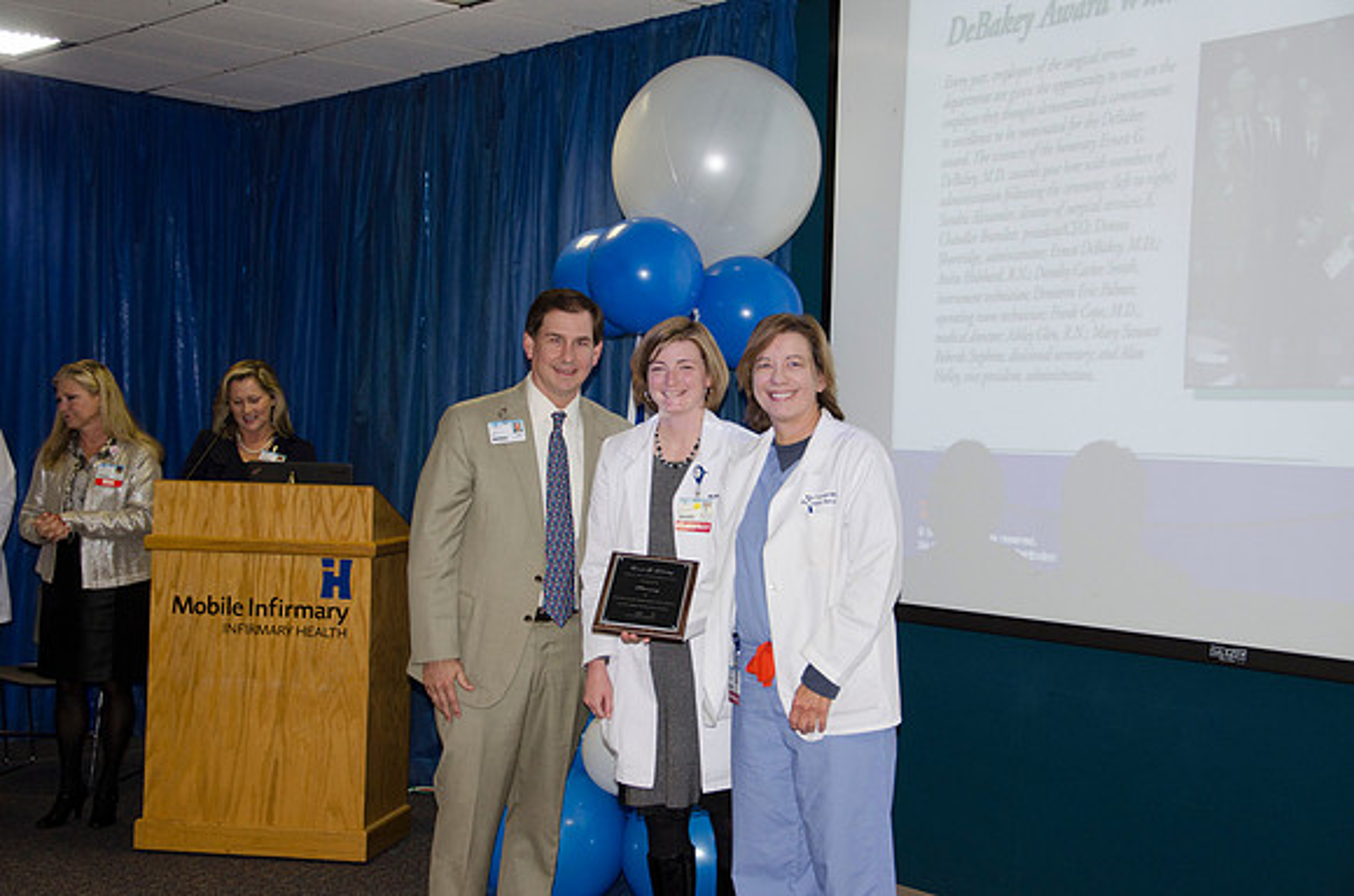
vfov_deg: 25.6
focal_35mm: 52
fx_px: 1970
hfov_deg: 37.9
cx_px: 677
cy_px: 448
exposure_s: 1/60
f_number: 4.5
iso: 400
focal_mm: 35
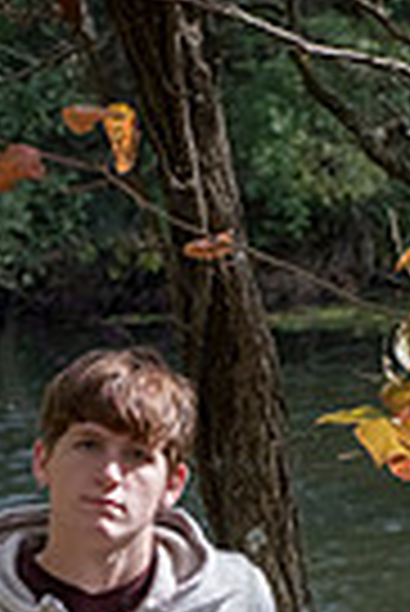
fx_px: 4515
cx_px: 122
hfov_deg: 5.2
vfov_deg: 7.7
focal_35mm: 265
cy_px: 752
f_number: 8
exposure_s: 1/640
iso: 800
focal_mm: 80
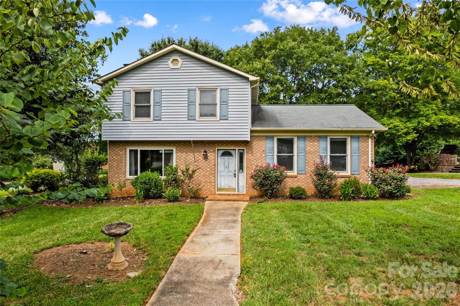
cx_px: 230
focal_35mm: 22
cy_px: 153
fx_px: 281
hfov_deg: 78.6
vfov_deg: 57.2
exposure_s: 1/640
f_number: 2.8
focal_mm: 8.38
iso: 110
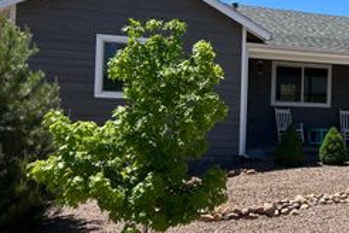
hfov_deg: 33.5
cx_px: 340
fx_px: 533
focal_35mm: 55
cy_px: 100
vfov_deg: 24.6
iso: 50
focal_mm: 5.7
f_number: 1.5
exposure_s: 1/3257
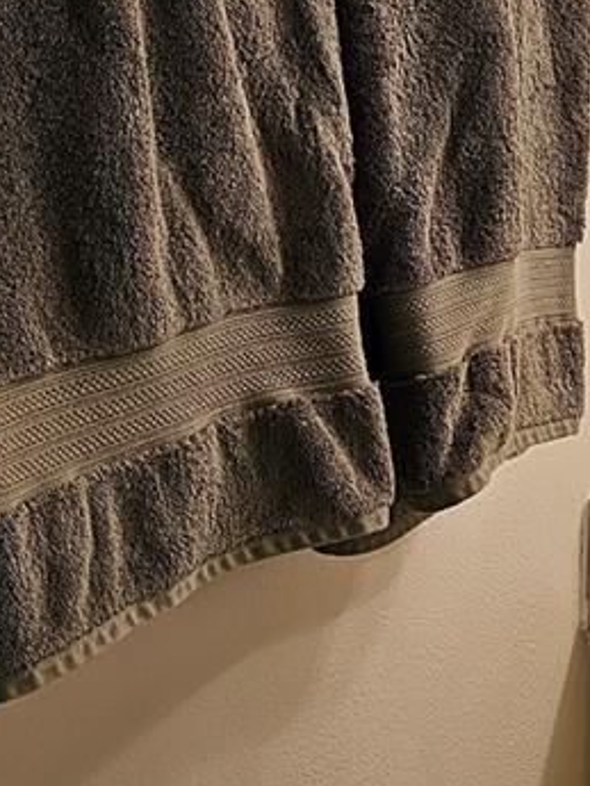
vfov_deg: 24.4
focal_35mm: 80
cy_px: 317
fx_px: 1817
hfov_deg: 17.7
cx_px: 667
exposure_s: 1/120
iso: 125
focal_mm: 6.3
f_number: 1.7
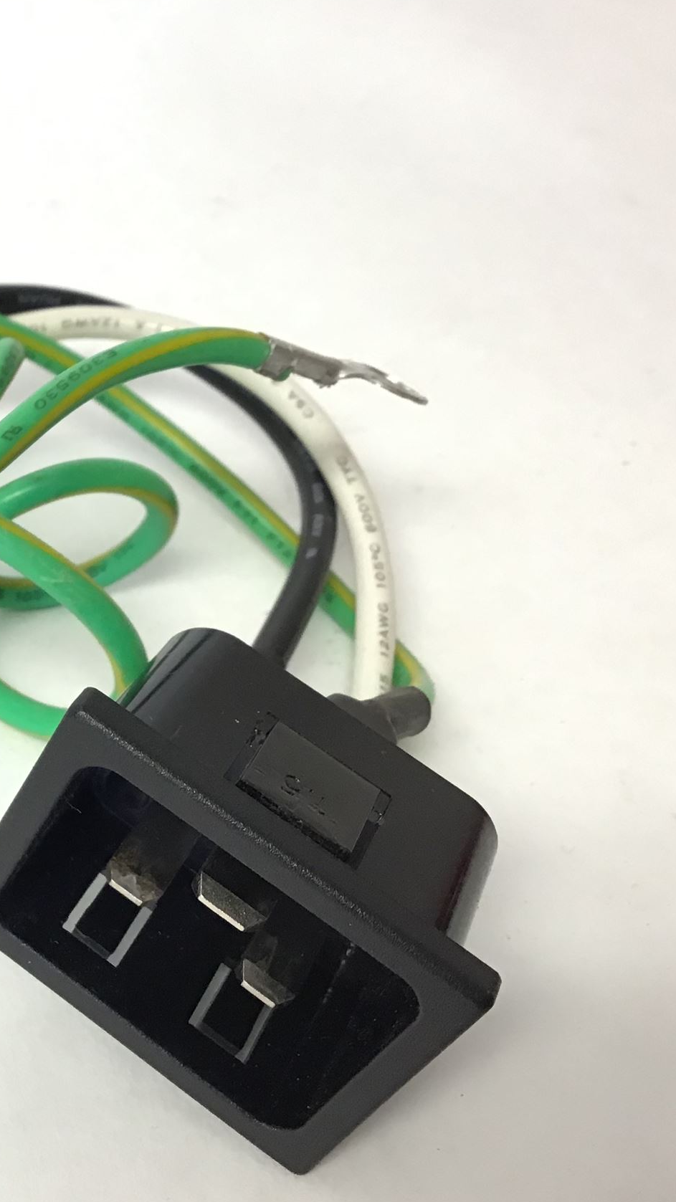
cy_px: 604
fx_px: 1466
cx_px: -75
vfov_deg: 44.6
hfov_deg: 24.2
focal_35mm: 46
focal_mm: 3.3
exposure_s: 1/33
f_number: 2.4
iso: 50
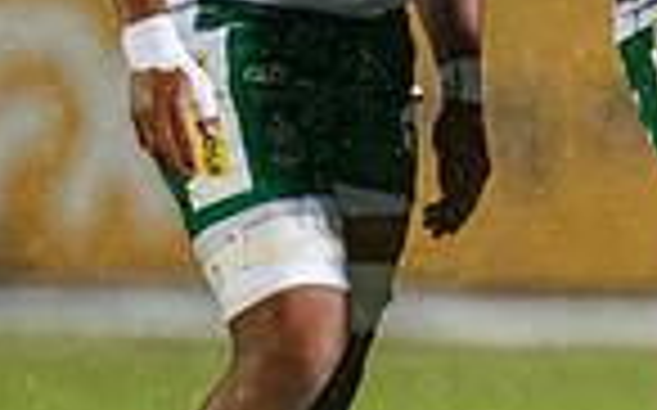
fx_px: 43065
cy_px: -35
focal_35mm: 2407
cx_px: 1254
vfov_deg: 0.5
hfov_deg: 0.9
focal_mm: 400
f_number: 3.2
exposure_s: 1/1250
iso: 6400
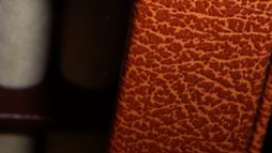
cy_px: -156
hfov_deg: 16.5
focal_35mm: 120
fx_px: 866
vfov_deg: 9.4
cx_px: -118
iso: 100
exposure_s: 1/30
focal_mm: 4.7
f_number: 3.3
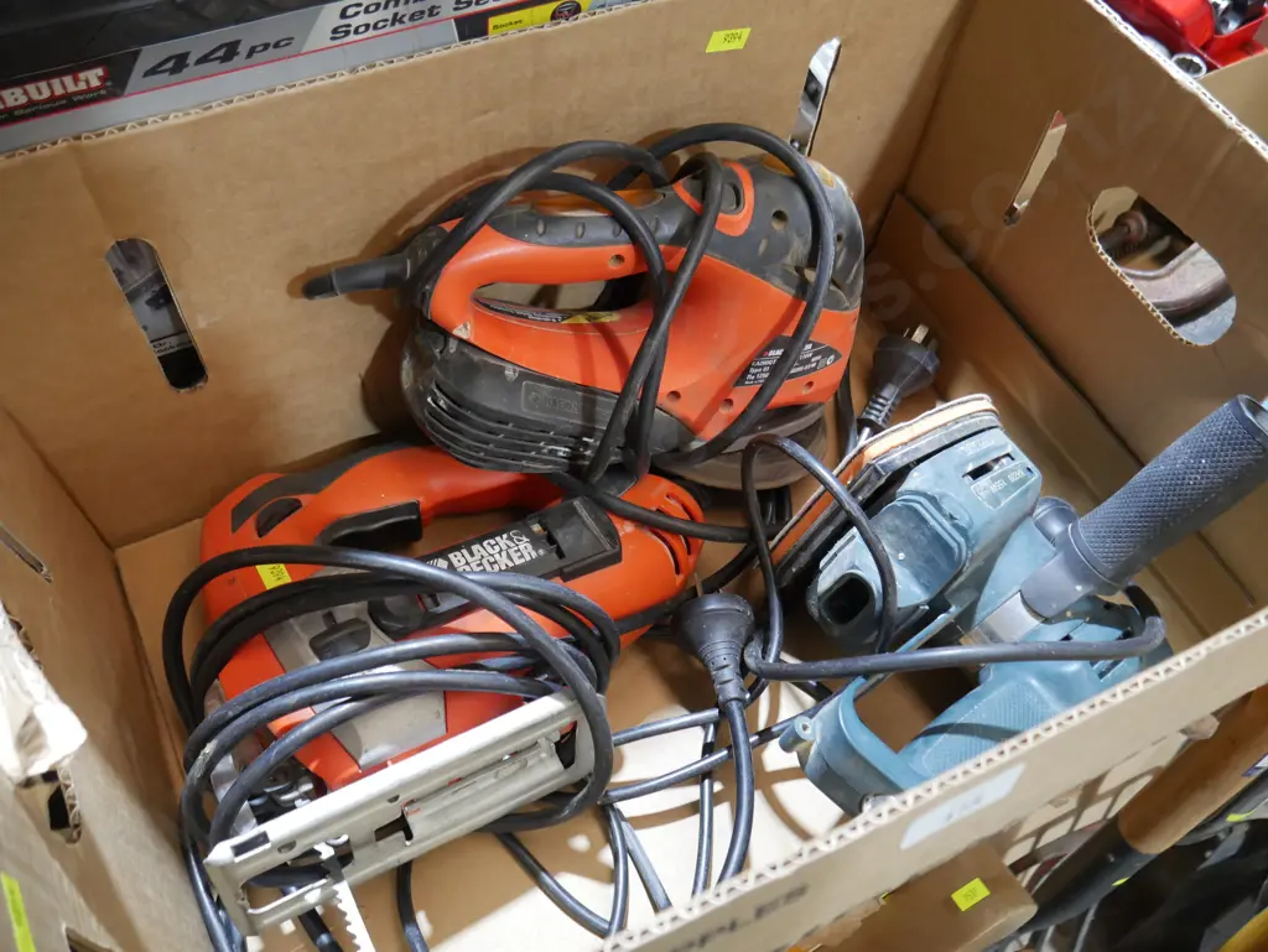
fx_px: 1026
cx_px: 634
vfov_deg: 49.8
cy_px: 476
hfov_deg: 63.4
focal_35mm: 28
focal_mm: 14
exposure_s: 1/60
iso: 1250
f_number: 3.5
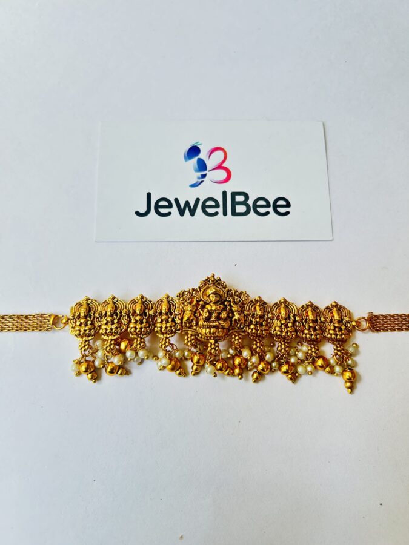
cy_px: 272
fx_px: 410
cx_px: 204
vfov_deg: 67.3
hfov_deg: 53.1
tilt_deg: -76.7
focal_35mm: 26
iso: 40
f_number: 1.5
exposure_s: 1/100
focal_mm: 5.7
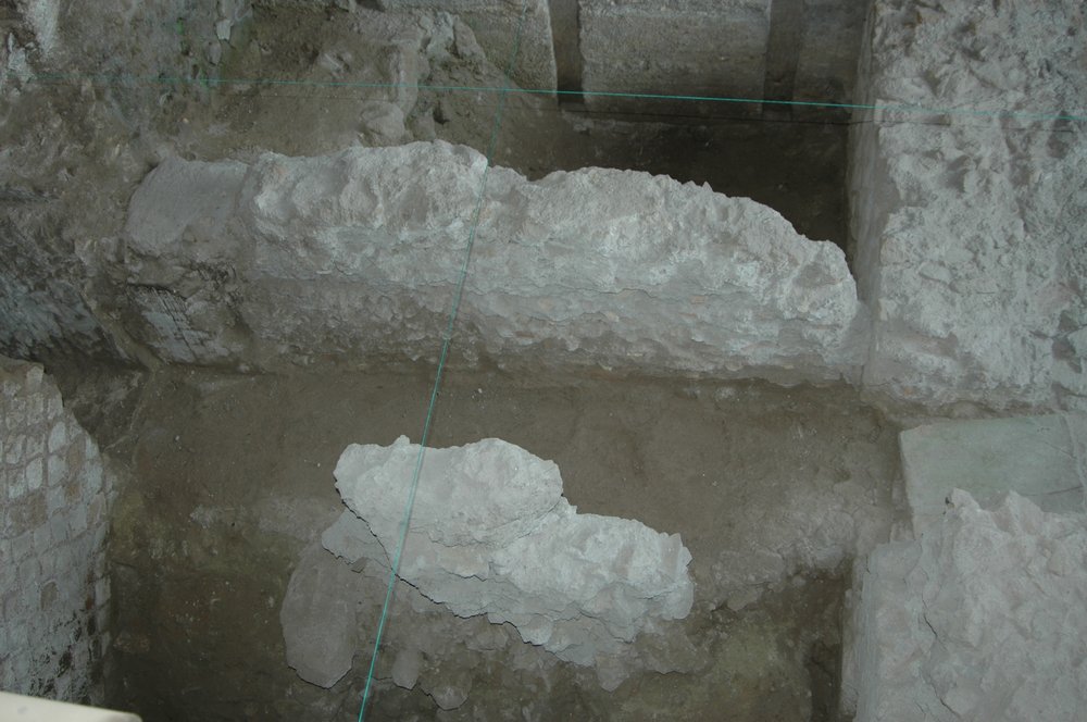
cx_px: 544
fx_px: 1086
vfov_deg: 36.8
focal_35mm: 36
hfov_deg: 53.2
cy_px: 361
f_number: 3.5
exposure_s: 1/60
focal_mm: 24
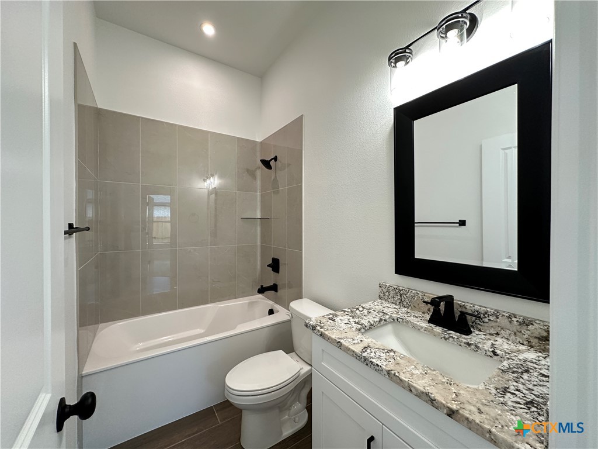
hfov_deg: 102.1
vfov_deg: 85.7
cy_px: 224
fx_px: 242
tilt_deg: -0.3
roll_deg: -0.8
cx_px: 299
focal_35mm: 14
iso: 250
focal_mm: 2.22
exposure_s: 1/120
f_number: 2.2
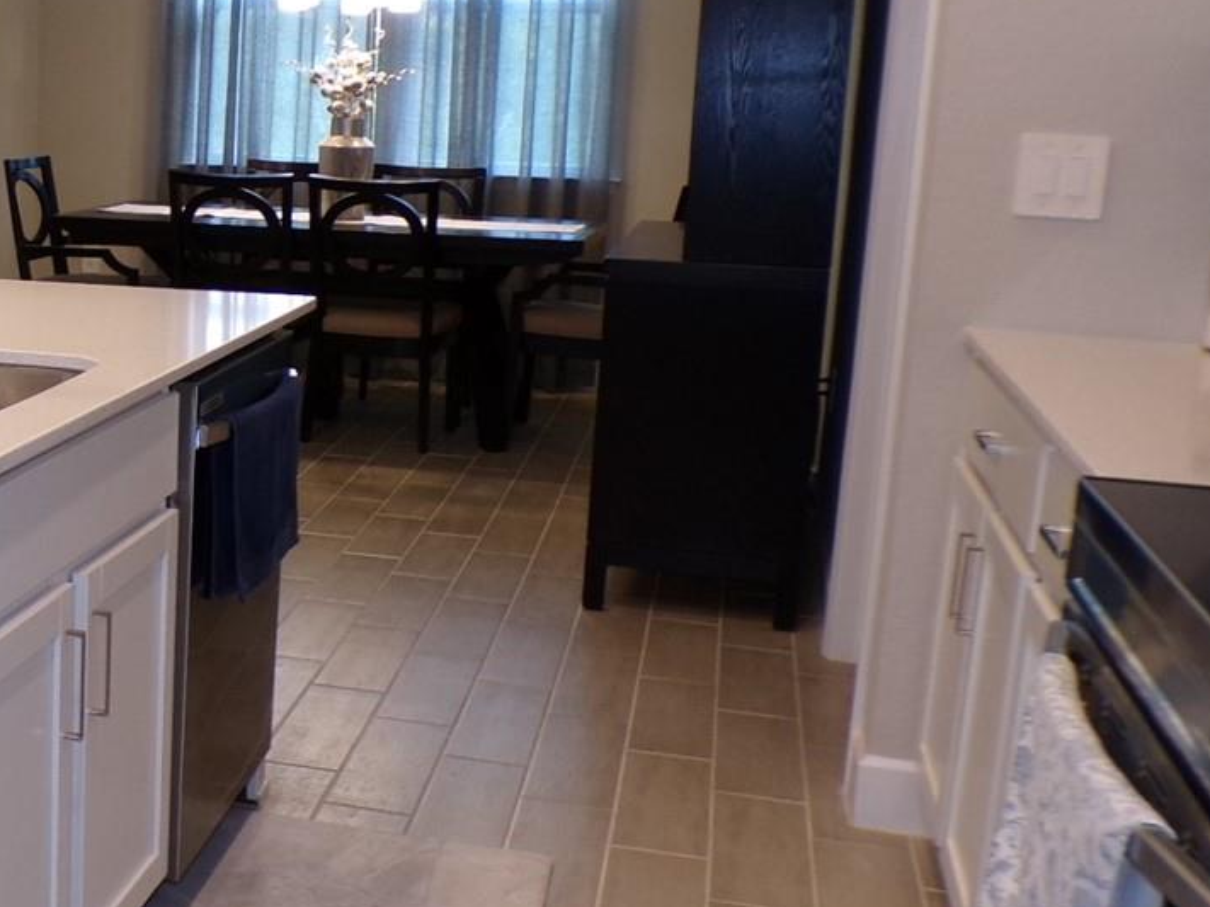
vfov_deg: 27.0
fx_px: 1887
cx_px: 65
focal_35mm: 54
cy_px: 454
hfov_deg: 33.2
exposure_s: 1/34
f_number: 3
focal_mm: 4.3
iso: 152
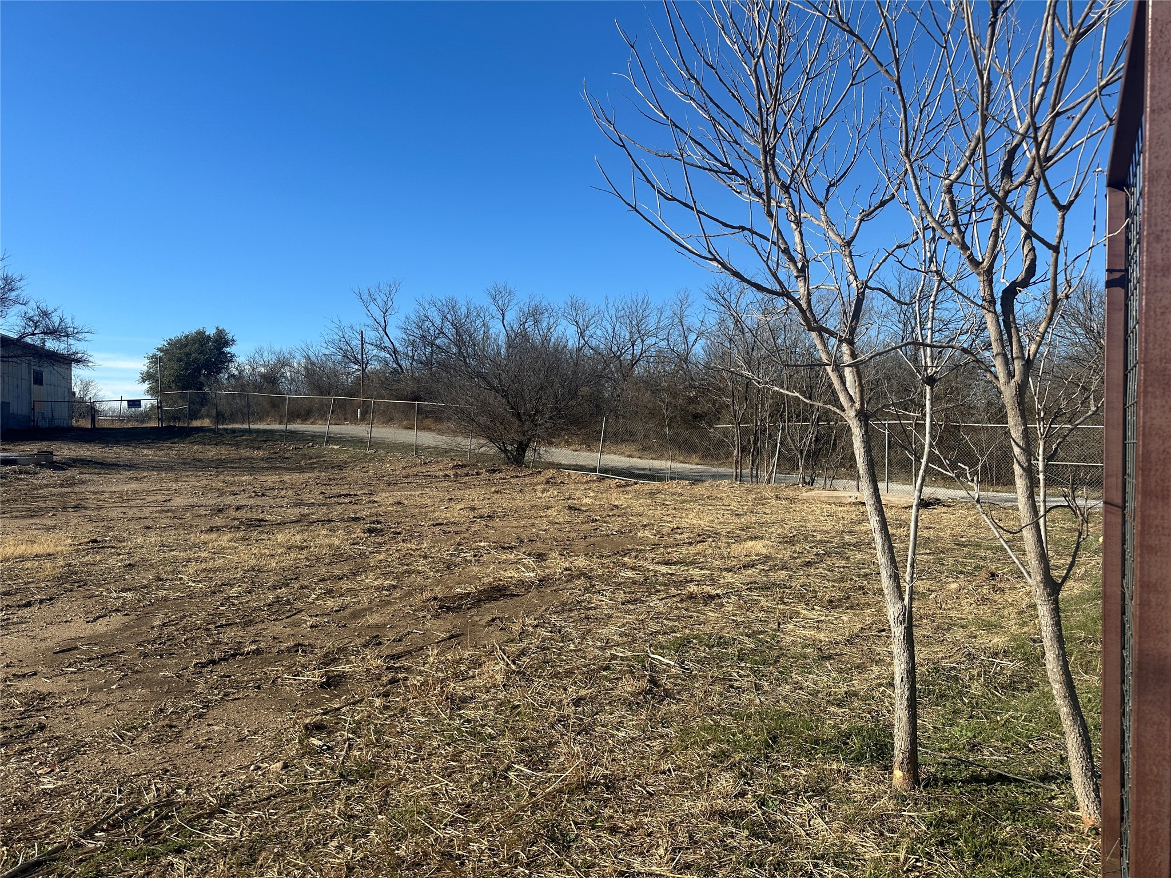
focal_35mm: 24
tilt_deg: -0.2
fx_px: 812
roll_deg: +0.4
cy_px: 439
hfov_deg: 71.6
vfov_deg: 56.8
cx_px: 586
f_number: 1.78
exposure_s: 1/4184
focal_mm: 6.86
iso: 80
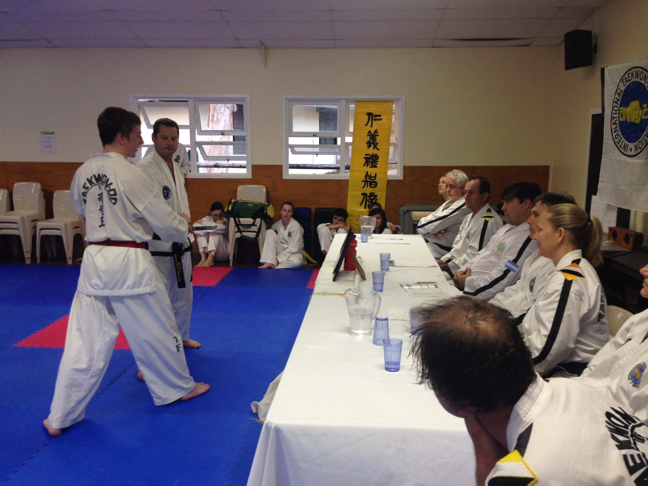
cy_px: 243
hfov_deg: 55.4
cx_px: 324
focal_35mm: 33
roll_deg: -1.0
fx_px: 618
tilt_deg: -10.2
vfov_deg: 42.9
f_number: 2.4
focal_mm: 4.12
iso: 80
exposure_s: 1/20
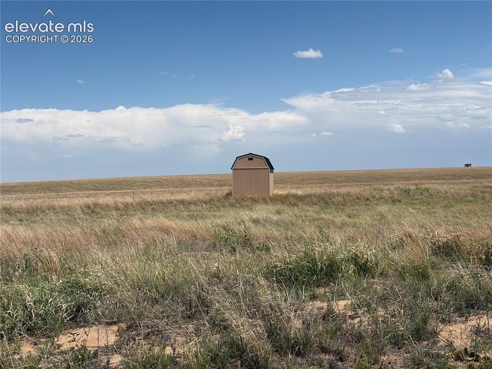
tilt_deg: -0.1
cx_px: 246
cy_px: 184
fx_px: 739
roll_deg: +1.9
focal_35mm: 52
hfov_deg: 36.8
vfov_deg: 28.0
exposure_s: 1/4630
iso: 25
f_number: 1.6
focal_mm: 5.96
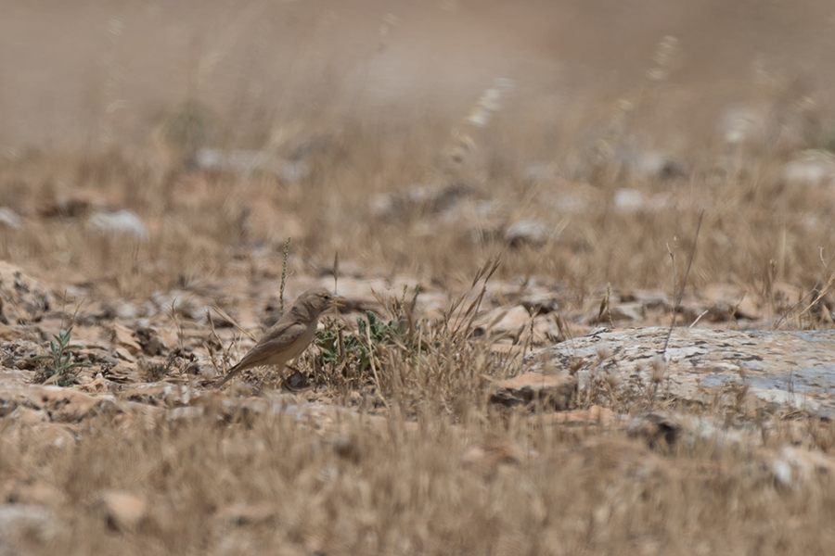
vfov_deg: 2.7
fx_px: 11596
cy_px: 278
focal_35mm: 500
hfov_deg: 4.1
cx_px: 418
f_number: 7.1
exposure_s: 1/2500
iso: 200
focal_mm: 500
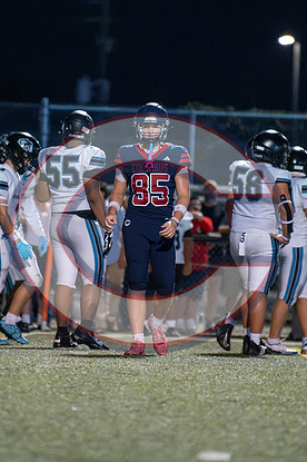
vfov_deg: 5.3
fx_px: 4958
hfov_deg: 3.5
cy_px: 183
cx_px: 130
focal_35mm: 387
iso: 12800
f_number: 2.8
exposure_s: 1/1000
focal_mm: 200
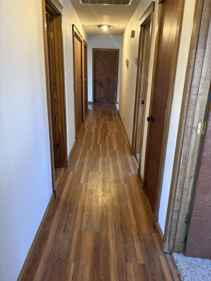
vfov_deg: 67.3
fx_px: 211
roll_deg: -1.6
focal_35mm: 26
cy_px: 140
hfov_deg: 53.1
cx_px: 106
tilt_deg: -18.1
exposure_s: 1/60
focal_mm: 5.96
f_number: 1.6
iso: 200
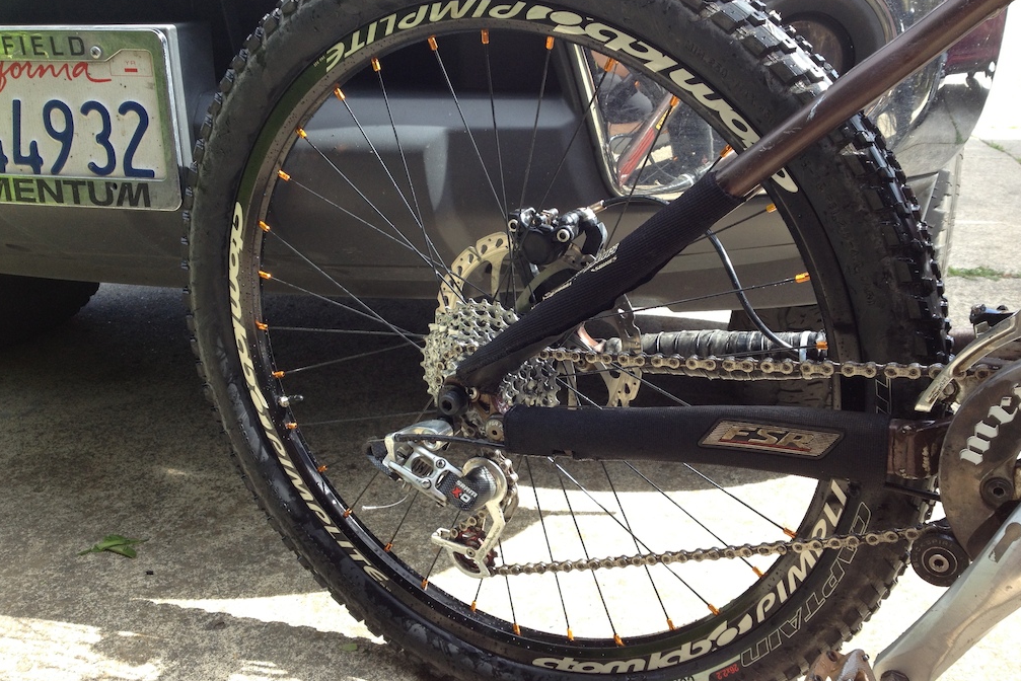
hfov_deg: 51.9
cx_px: 509
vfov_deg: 36.0
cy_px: 342
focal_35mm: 37
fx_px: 1050
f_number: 2.4
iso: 50
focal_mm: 4.28
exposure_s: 1/262
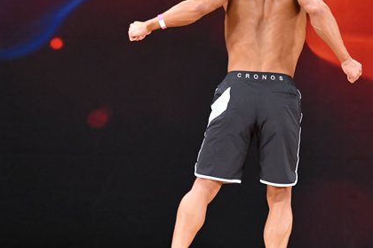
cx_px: 285
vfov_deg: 2.9
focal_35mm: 471
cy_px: 98
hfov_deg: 4.4
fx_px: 4874
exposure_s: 1/400
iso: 3200
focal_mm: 170
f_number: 5.6
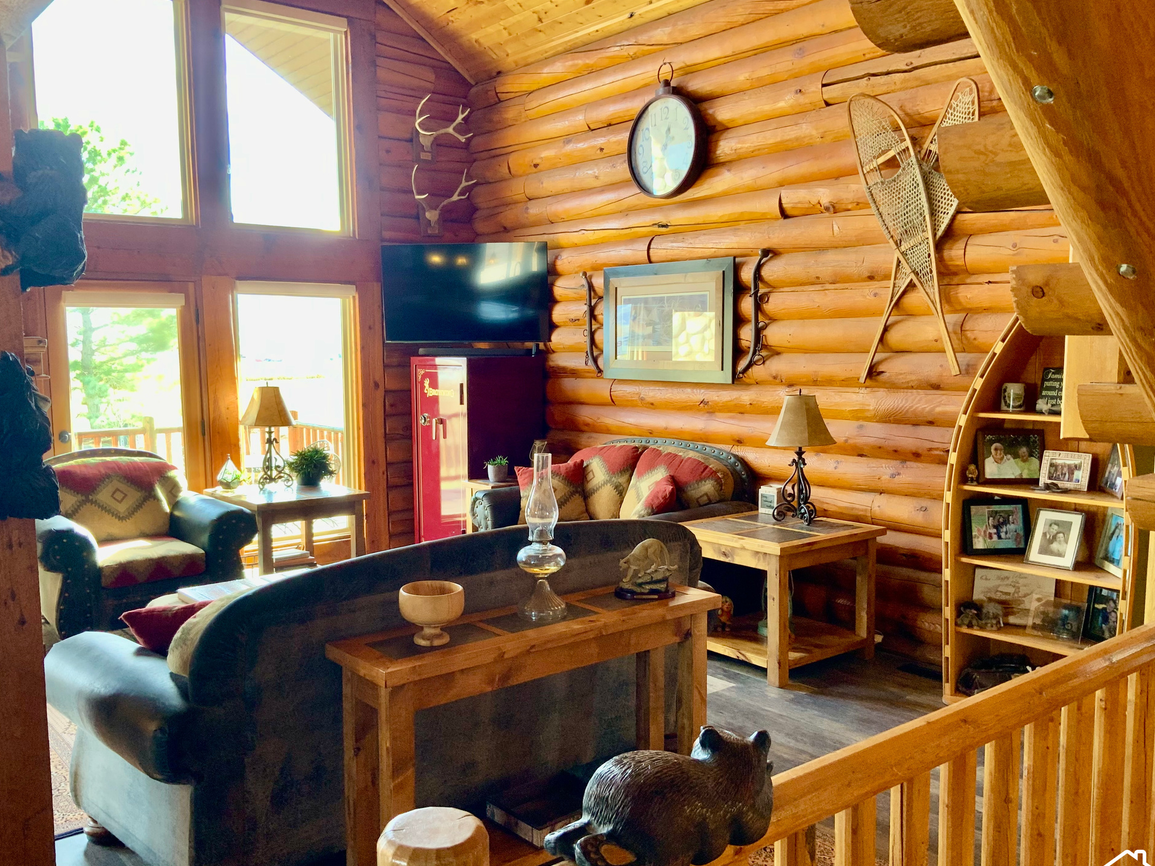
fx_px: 1034
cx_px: 559
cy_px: 459
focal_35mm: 31
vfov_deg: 45.4
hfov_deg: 58.3
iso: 50
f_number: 1.8
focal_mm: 3
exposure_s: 1/60
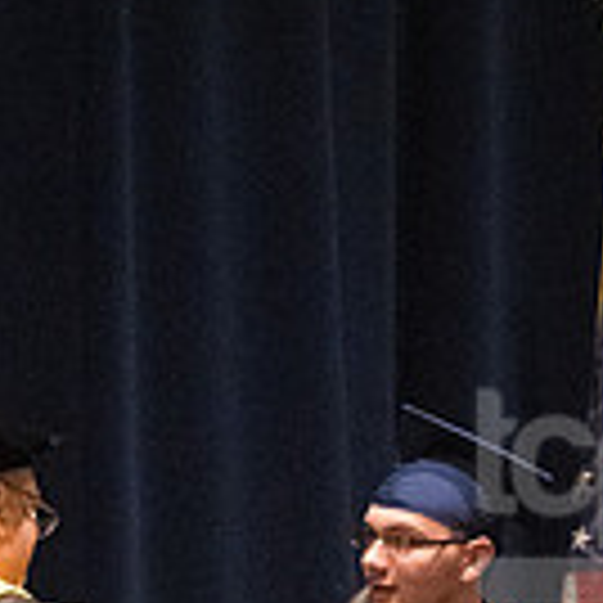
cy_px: 990
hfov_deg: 2.7
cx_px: 88
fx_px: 13007
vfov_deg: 2.6
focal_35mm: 660
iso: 8000
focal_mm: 155
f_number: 4.5
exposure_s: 1/250
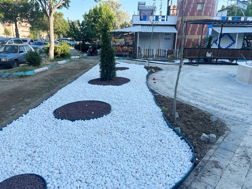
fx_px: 189
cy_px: 94
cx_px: 126
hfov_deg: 67.3
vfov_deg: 53.1
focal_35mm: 26
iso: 50
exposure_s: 1/1058
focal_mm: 5.7
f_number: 1.5
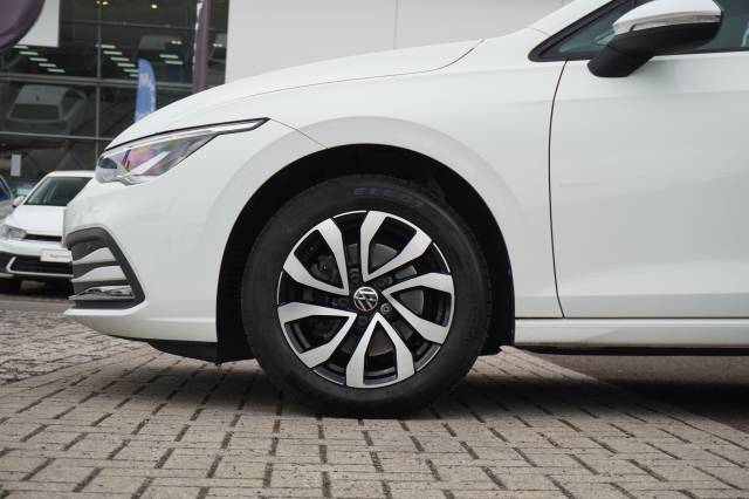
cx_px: 374
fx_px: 1435
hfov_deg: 29.3
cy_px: 250
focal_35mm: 69
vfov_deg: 19.7
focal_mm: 46
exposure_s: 1/160
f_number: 5.6
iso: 100
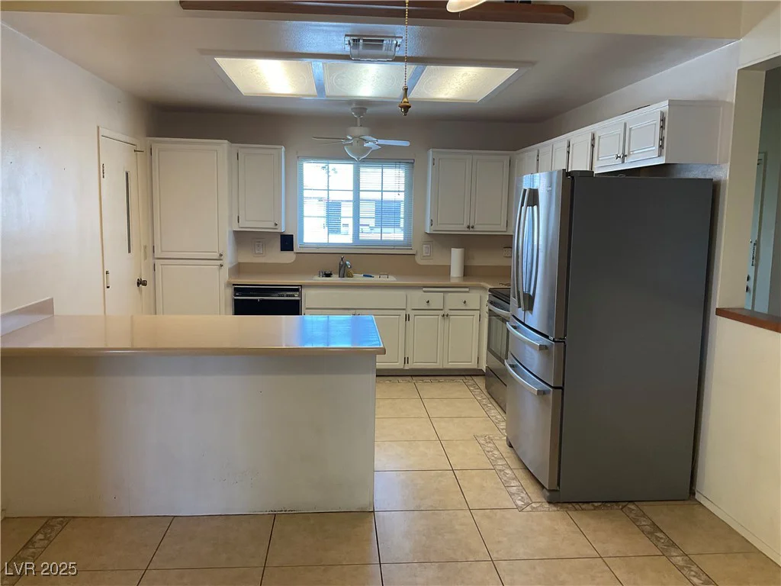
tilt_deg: -7.9
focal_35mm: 29
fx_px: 654
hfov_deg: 61.7
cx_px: 390
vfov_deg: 48.2
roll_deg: -0.9
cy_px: 293
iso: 40
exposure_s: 1/60
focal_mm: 3
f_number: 1.8
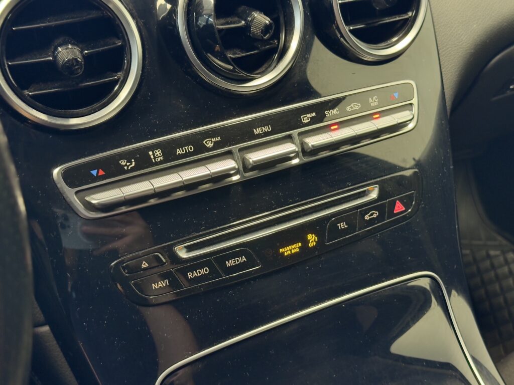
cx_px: 257
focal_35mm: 48
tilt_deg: -36.4
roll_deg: -1.8
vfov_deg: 30.3
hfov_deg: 39.7
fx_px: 713
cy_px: 192
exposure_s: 1/24
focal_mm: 6.76
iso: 400
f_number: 1.78
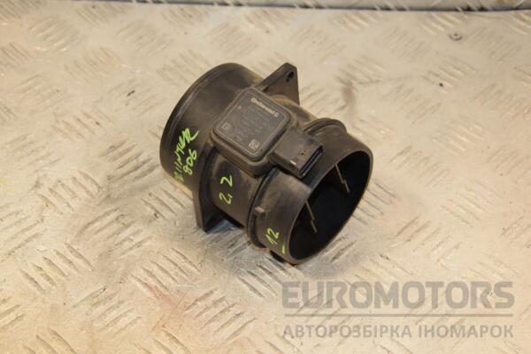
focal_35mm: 72
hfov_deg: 28.1
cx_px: 266
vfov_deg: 18.9
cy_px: 177
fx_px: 1062
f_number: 7.1
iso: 800
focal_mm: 48
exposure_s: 1/200
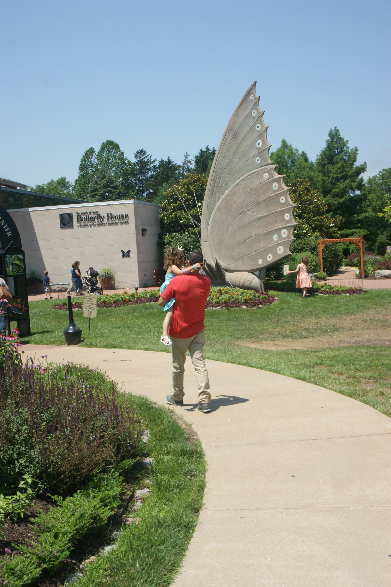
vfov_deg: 46.4
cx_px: 196
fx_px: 685
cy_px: 294
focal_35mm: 42
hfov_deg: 31.9
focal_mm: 28
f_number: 11
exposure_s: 1/125
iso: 100
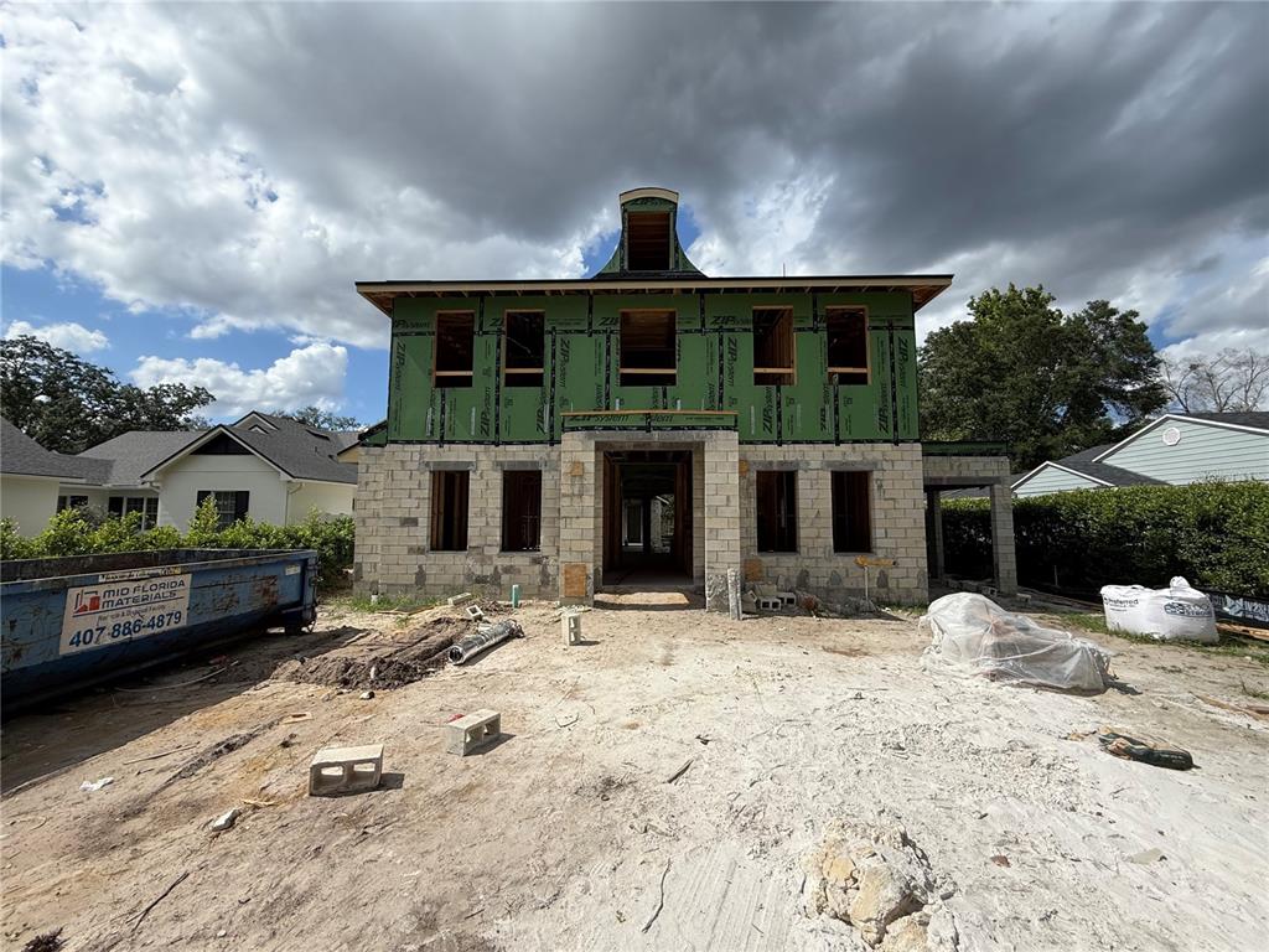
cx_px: 634
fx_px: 513
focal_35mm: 14
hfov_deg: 102.1
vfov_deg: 85.7
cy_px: 476
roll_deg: -0.9
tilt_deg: +5.4
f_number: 2.2
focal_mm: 2.22
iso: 50
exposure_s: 1/2320
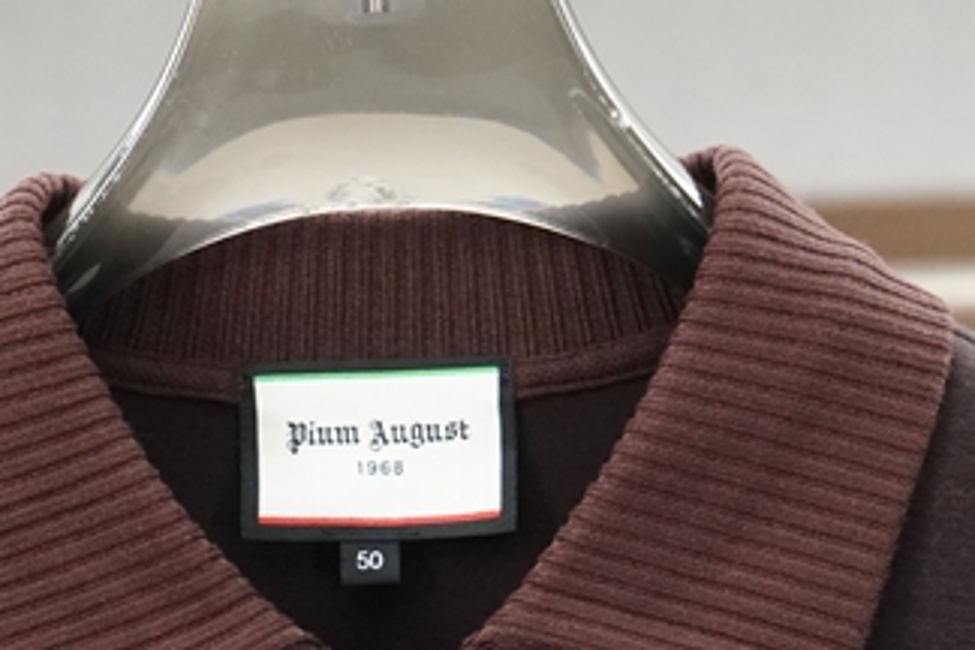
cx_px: 373
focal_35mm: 265
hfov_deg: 7.8
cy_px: 936
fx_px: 7167
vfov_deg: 5.2
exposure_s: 1/125
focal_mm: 53
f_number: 4
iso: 1600
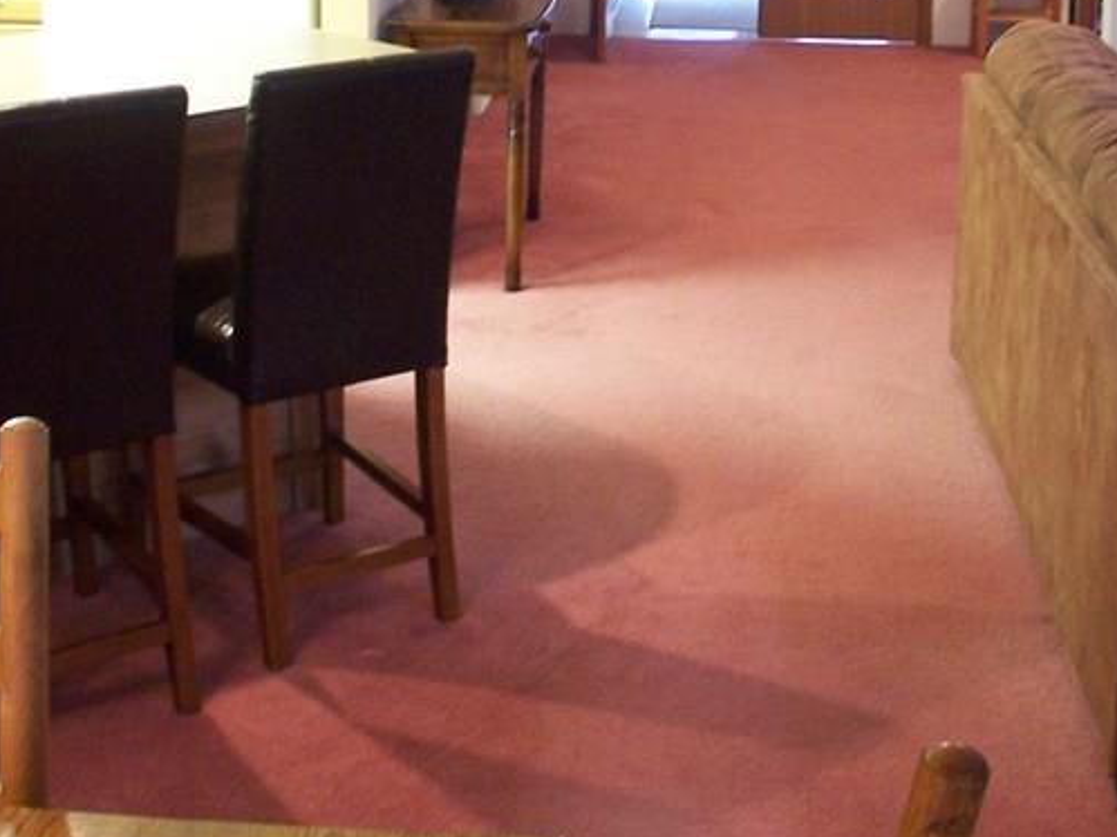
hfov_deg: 25.0
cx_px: 696
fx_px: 2516
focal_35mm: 78
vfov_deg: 18.4
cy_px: -16
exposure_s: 1/4
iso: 140
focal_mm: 6.3
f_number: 2.8
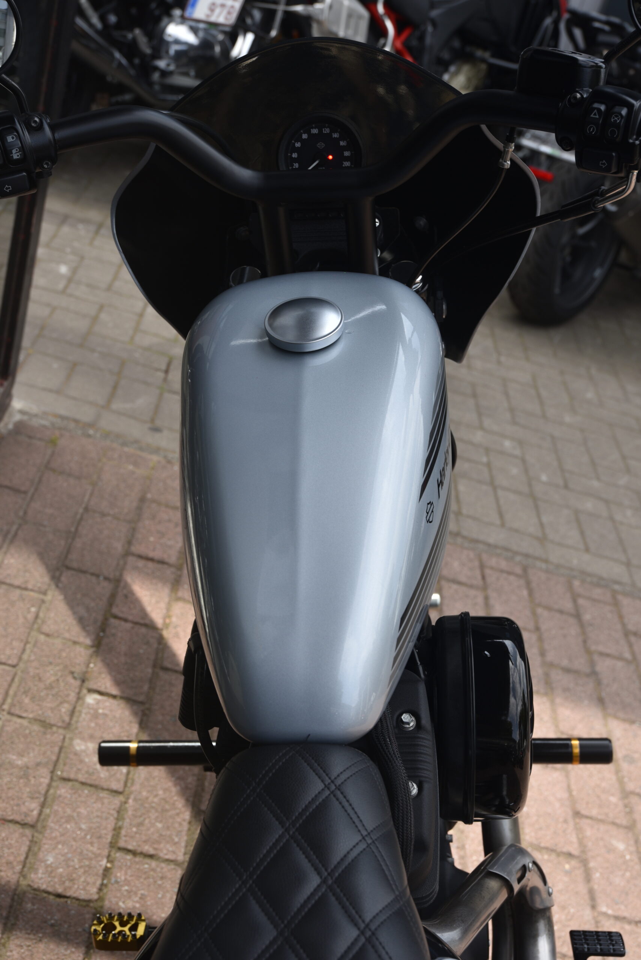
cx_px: 320
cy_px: 480
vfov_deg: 38.2
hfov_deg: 26.0
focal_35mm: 52
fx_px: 1387
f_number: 6.3
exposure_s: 1/160
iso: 100
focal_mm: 52
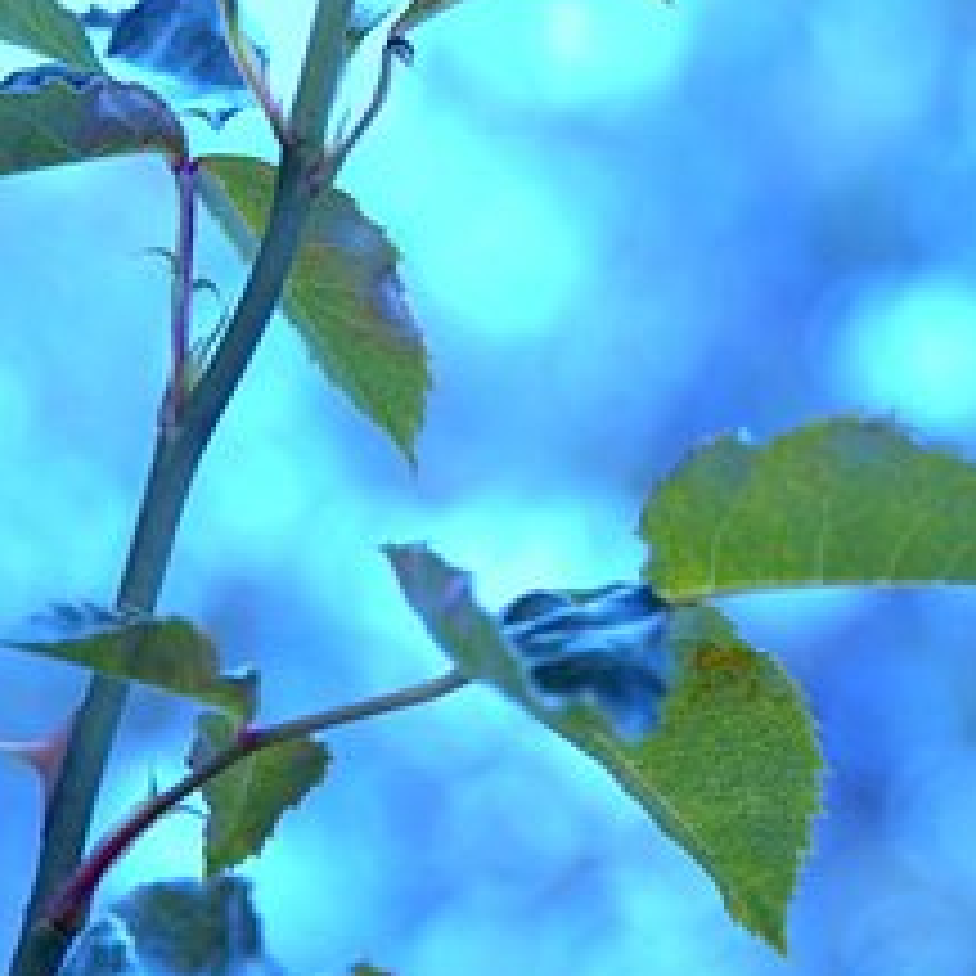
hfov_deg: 6.9
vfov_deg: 6.9
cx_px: 470
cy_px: 175
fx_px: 8134
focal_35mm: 255
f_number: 4
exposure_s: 1/15
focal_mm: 85
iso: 200
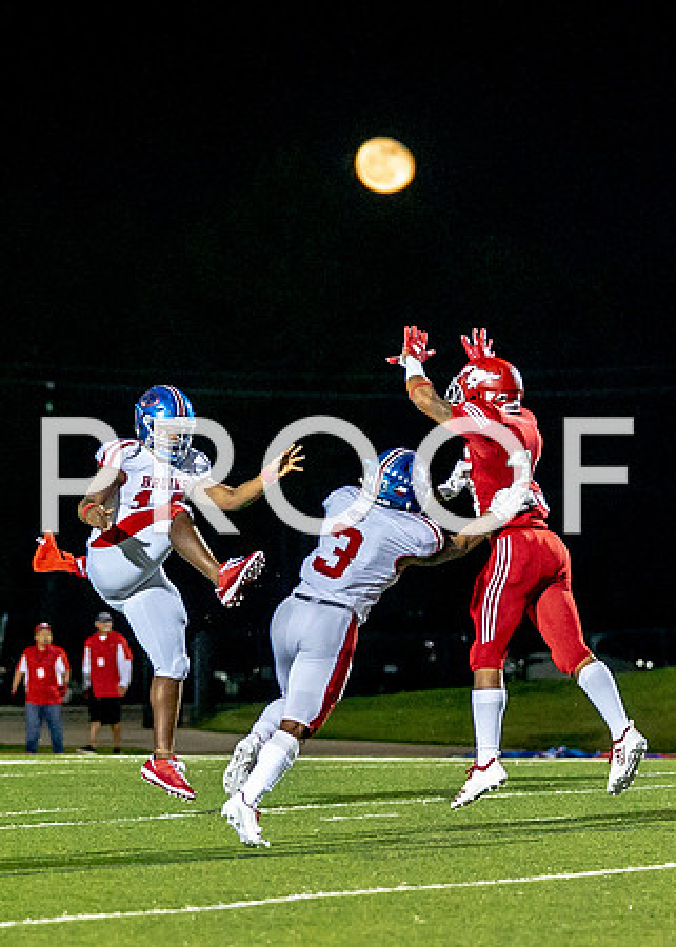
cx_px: 231
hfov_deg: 6.8
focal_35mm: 211
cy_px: 570
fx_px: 5680
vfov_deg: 9.5
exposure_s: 1/1500
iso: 6400
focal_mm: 106
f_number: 2.8
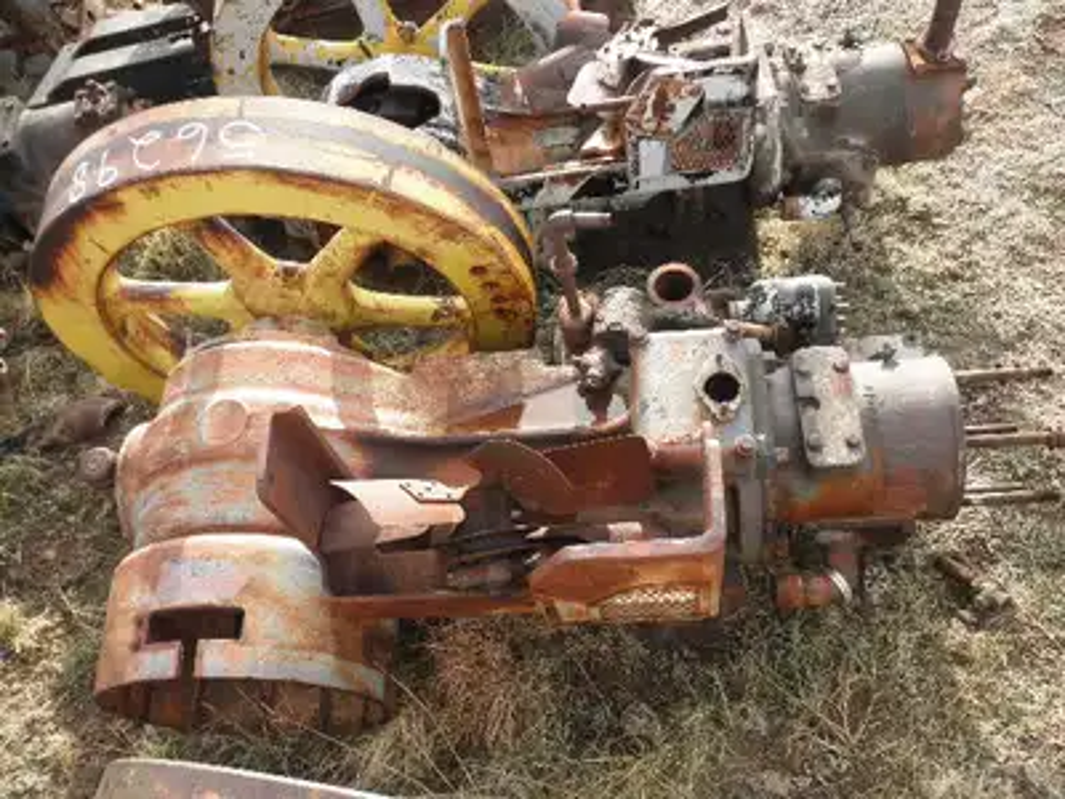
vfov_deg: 40.7
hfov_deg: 52.6
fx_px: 1077
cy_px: 400
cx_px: 532
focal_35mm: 35
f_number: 3.2
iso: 64
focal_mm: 6.1
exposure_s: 1/160
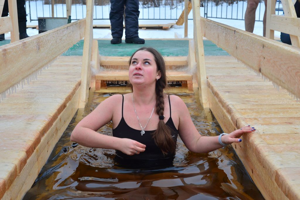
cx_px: 150
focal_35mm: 50
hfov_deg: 39.6
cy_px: 100
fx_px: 417
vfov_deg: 27.0
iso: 1000
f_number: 8
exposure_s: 1/200
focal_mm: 50
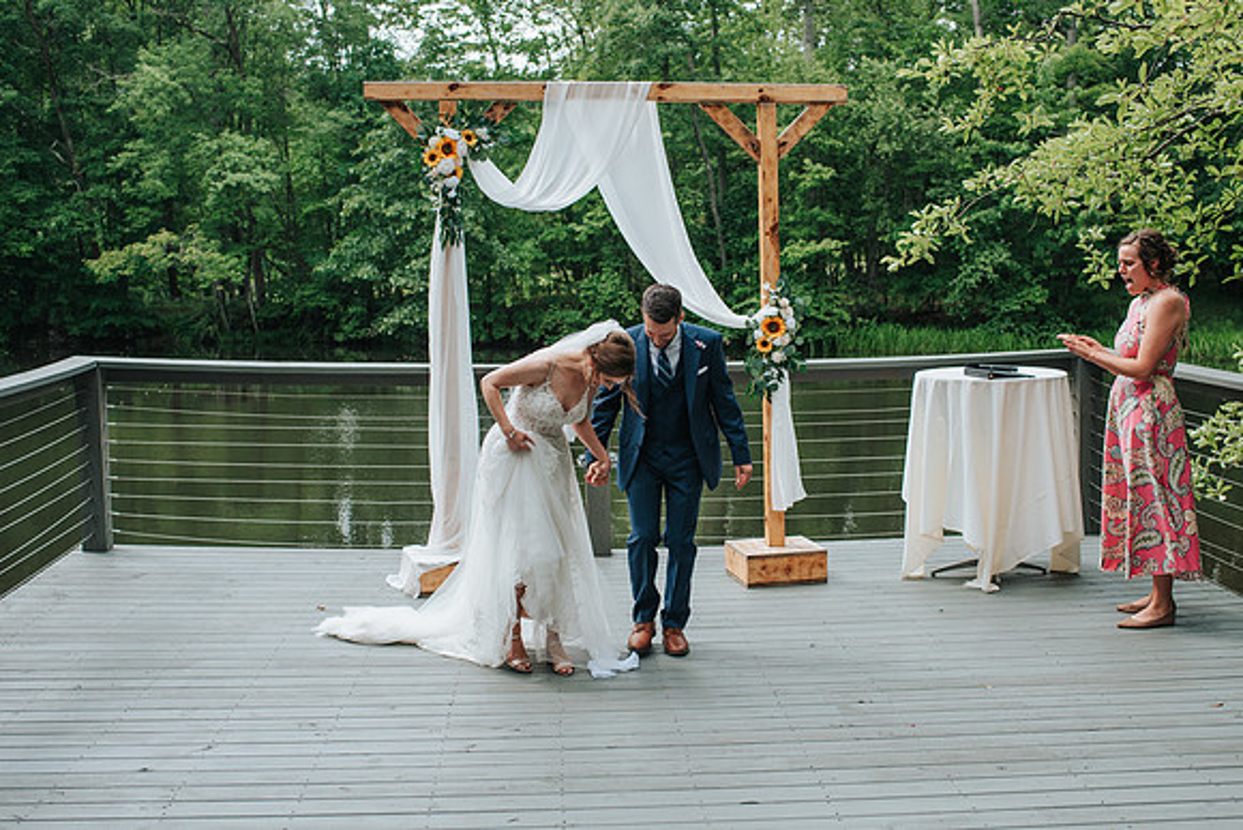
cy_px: 452
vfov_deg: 30.9
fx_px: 1502
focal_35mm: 43
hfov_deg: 45.0
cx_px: 631
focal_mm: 35
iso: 220
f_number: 3.5
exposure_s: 1/800
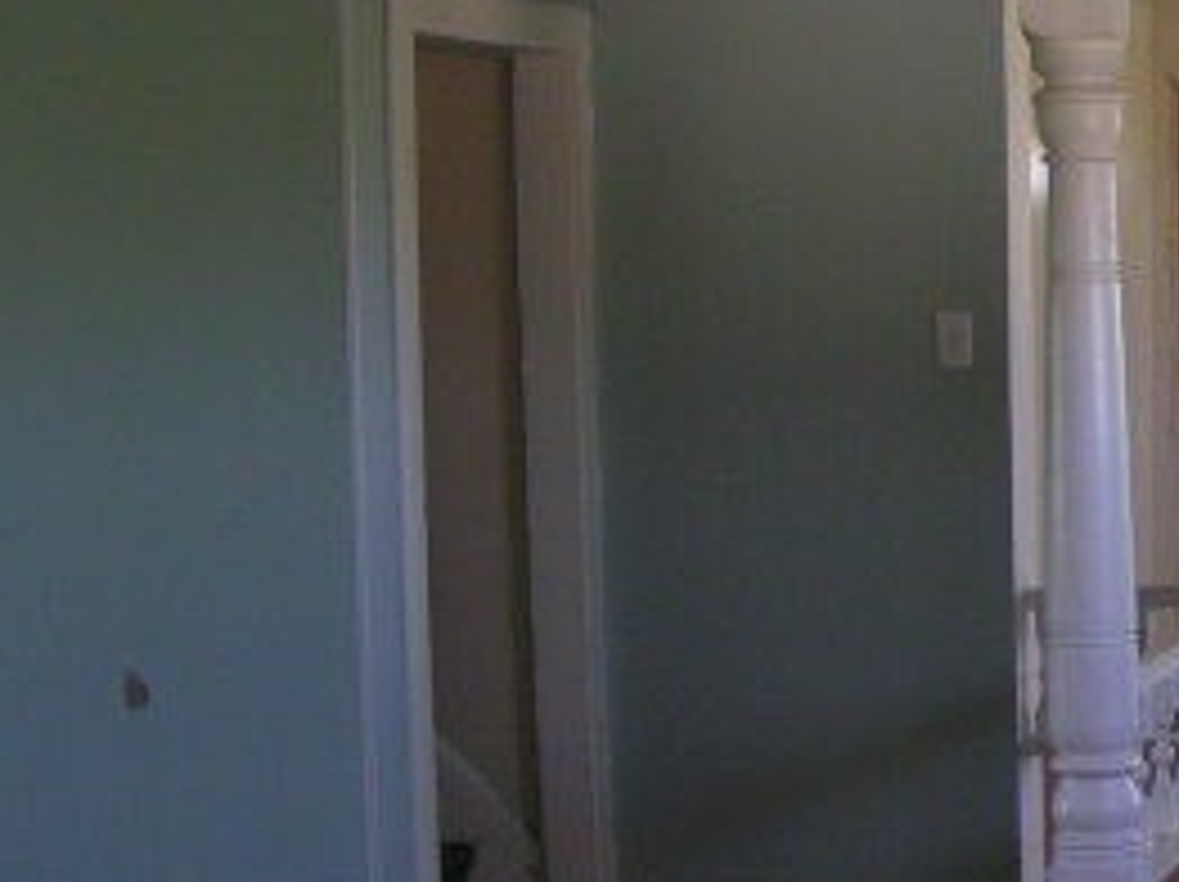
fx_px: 3165
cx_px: 1404
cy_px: 576
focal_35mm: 93
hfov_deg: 19.9
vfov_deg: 15.8
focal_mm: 5.8
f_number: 2.8
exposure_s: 1/40
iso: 125
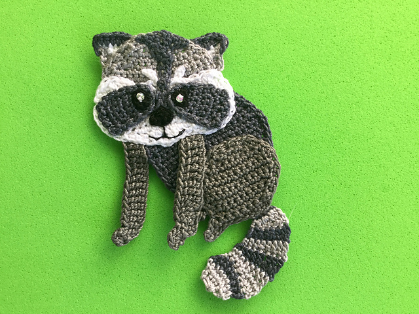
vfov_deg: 45.4
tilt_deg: -89.3
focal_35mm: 31
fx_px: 375
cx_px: 210
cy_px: 157
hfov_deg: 58.4
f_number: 2.4
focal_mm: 3.3
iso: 32
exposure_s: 1/50
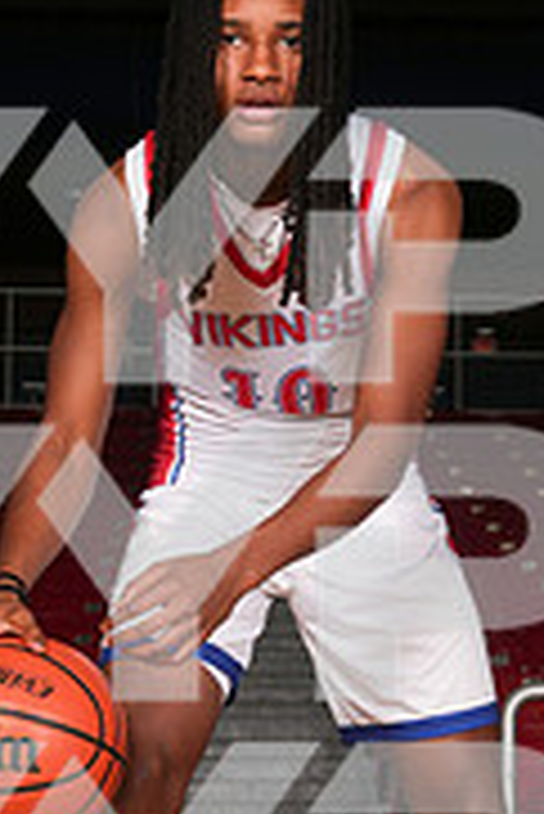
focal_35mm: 112
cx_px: 265
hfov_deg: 12.3
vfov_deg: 18.2
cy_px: 567
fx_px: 2534
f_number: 8
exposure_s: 1/200
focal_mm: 45
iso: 400
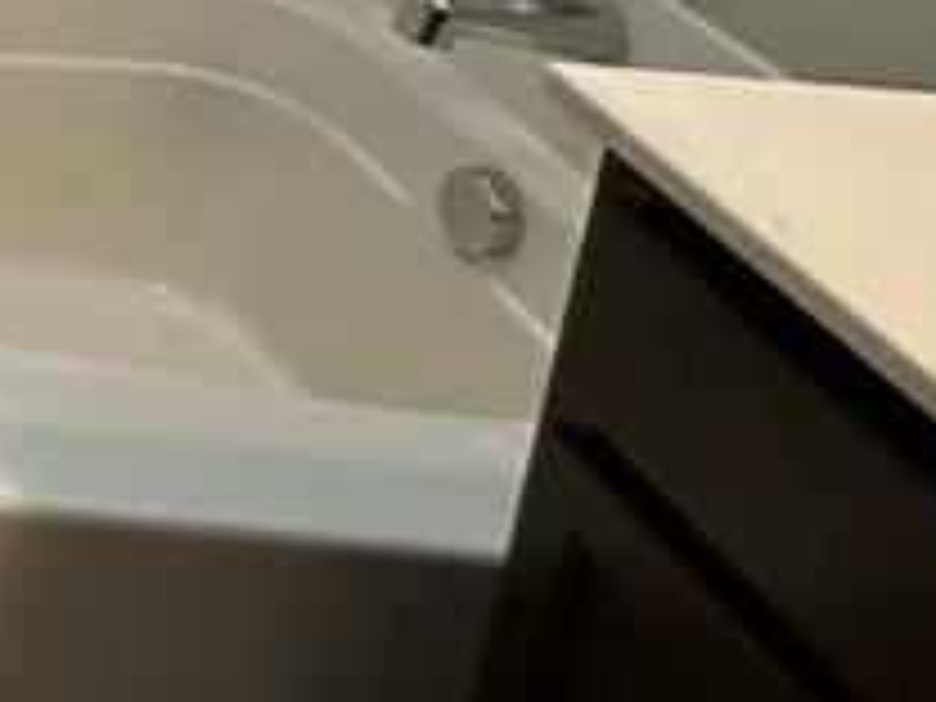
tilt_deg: -12.4
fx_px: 1866
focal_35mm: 69
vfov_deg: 17.2
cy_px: -585
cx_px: -1022
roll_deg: -1.7
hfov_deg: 17.7
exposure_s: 1/120
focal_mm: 2.22
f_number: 2.2
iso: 125
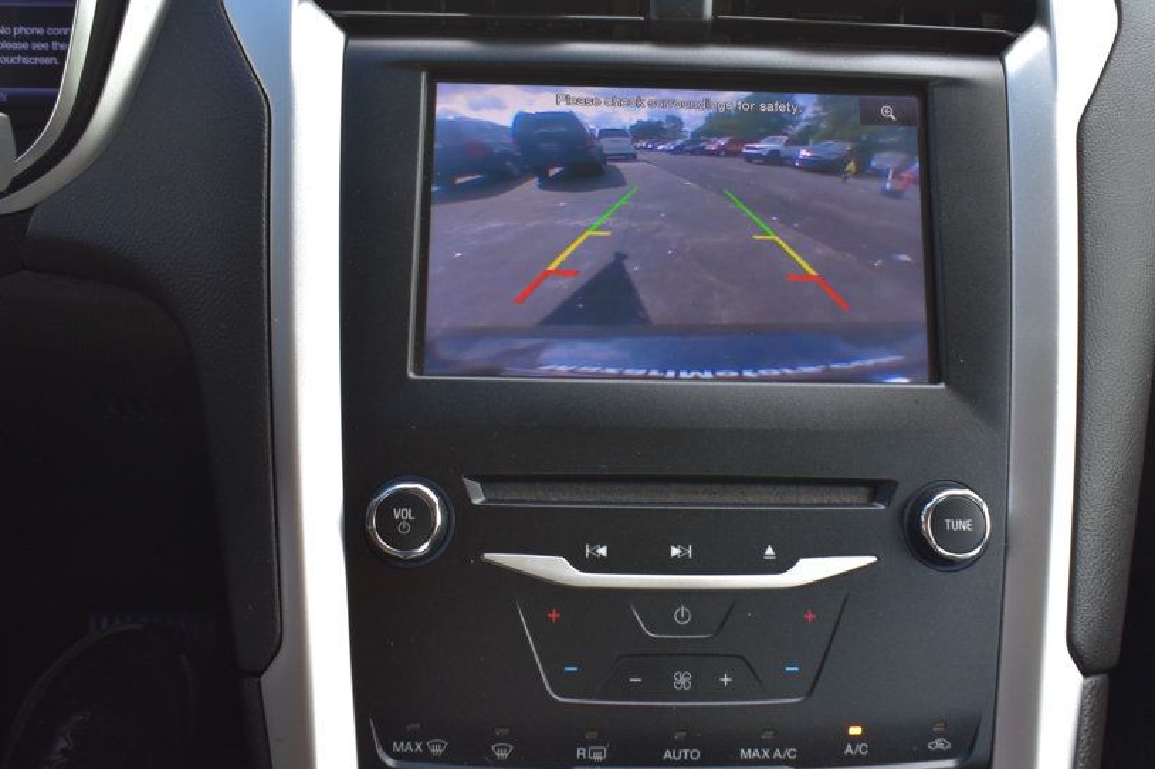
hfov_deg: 48.8
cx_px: 633
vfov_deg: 33.5
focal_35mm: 40
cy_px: 289
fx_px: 1271
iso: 400
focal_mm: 21
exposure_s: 1/50
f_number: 8
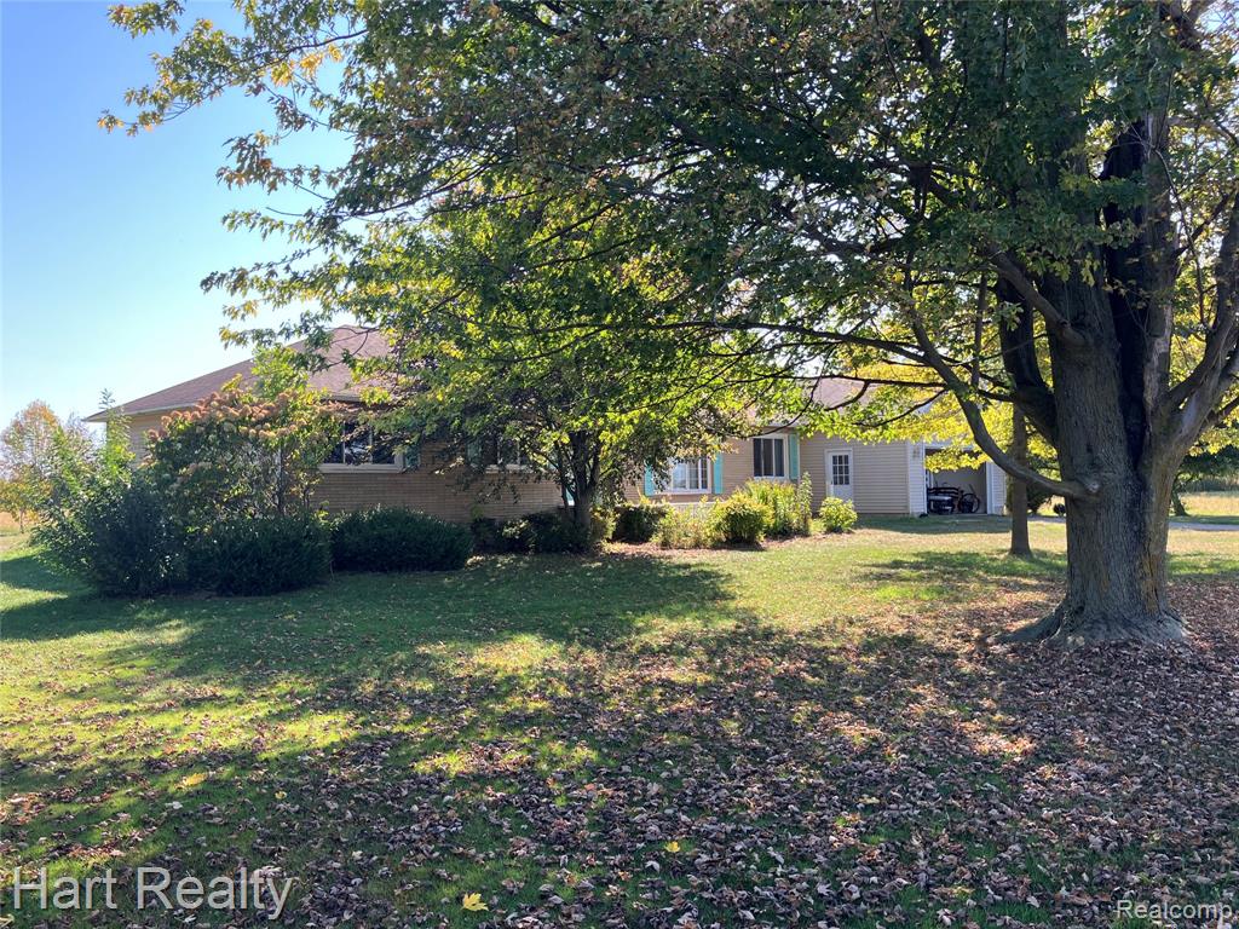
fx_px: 1002
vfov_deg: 49.7
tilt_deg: +2.3
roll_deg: -0.2
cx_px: 620
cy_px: 464
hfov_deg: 63.4
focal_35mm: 28
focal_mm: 3.99
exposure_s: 1/326
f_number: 1.8
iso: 32
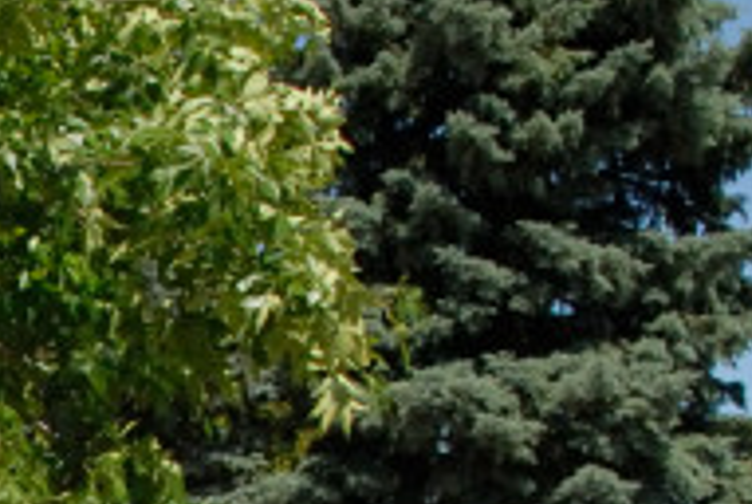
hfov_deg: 14.1
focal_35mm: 137
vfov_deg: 9.9
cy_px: 638
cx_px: -346
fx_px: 2866
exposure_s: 1/400
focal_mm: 18
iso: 800
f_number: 13
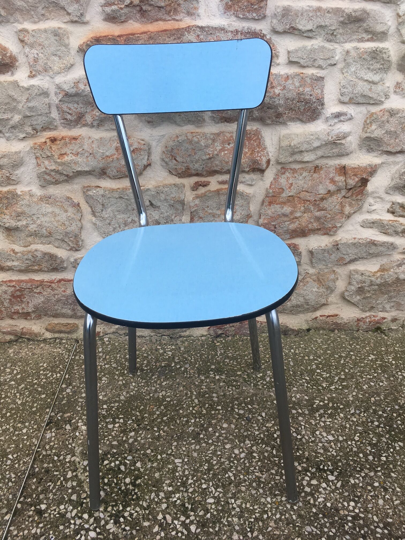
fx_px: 452
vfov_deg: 61.7
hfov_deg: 48.2
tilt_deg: -27.3
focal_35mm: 29
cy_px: 270
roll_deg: +2.1
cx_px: 202
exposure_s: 1/447
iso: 25
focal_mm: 4.15
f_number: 2.2
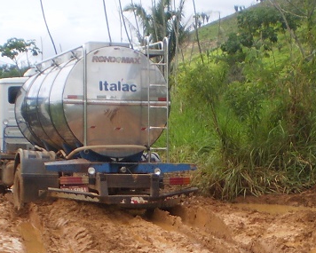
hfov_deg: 18.9
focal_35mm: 101
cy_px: 291
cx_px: 219
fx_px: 945
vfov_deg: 14.8
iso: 64
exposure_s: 1/1000
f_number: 3.1
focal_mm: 6.3
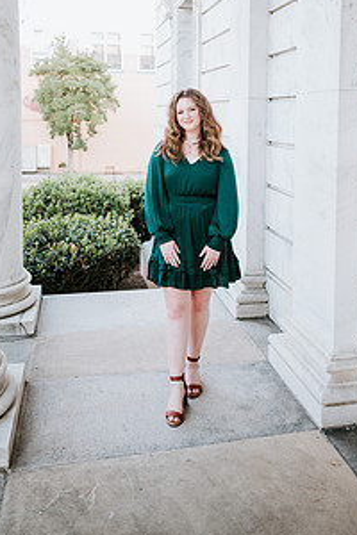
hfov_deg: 36.9
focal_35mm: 36
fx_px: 535
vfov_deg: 51.3
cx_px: 191
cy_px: 148
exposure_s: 1/160
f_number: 2
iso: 100
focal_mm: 24
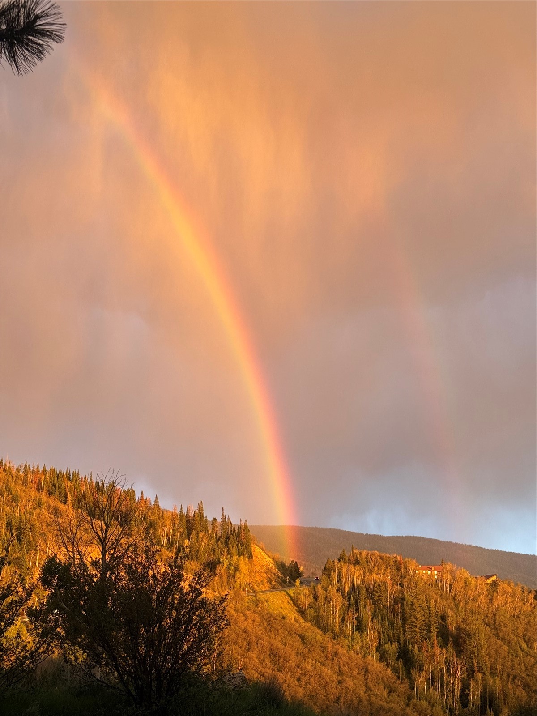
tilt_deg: +15.0
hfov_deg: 30.3
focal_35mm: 48
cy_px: 358
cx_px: 268
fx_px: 993
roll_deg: +0.6
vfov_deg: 39.7
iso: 320
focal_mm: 6.76
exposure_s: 1/40
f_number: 1.78
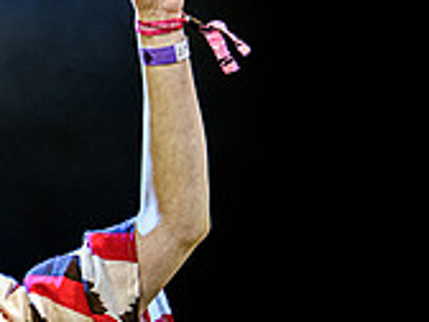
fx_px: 5032
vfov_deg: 3.7
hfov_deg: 4.9
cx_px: -174
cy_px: 155
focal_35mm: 406
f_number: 3.5
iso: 6400
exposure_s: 1/1000
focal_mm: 122
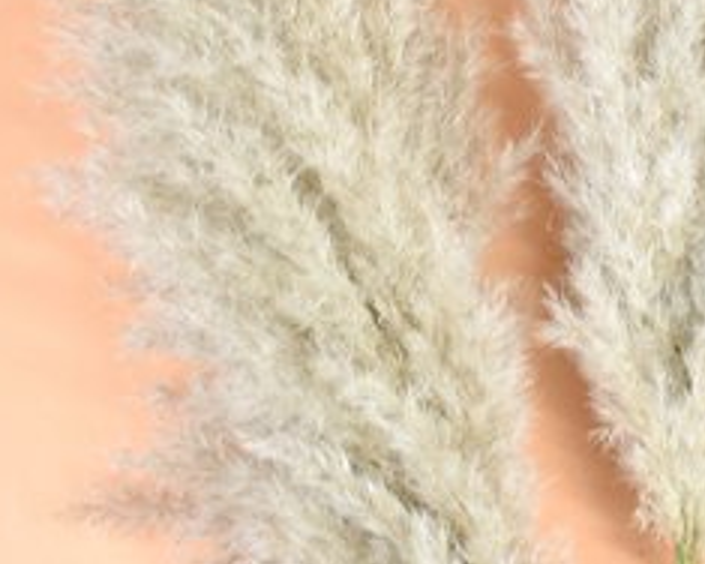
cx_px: 716
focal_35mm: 96
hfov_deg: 19.4
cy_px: 300
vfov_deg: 16.0
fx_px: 2003
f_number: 4.5
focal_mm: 20
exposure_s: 1/50
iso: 100
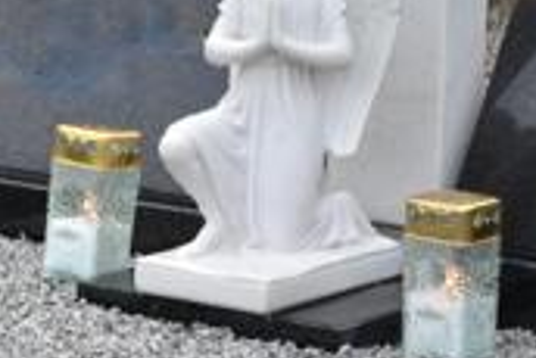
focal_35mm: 184
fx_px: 2744
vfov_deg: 7.5
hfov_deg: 11.1
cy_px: 224
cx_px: 97
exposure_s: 1/125
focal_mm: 55
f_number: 5.6
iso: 400
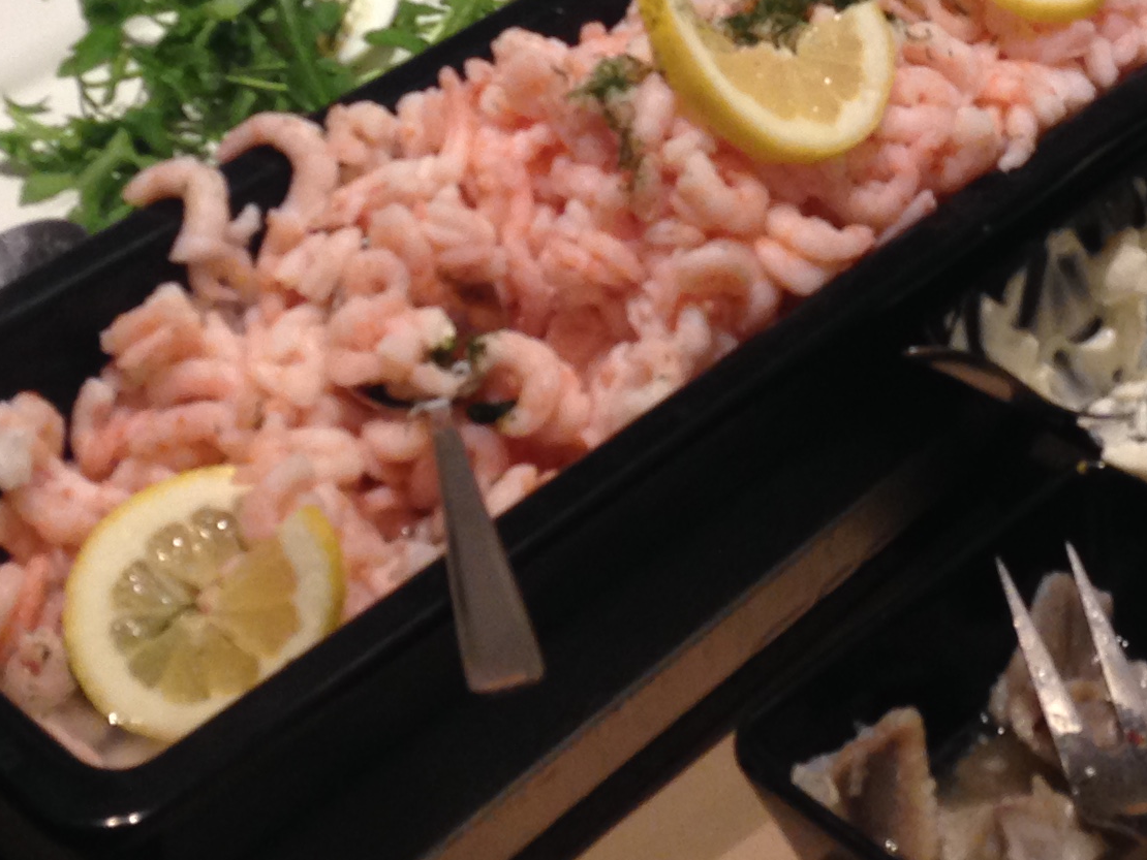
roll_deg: +3.8
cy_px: -66
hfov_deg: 20.2
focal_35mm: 97
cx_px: 655
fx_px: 3215
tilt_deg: -32.7
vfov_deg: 14.9
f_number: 2.4
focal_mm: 4.12
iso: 80
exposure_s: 1/20
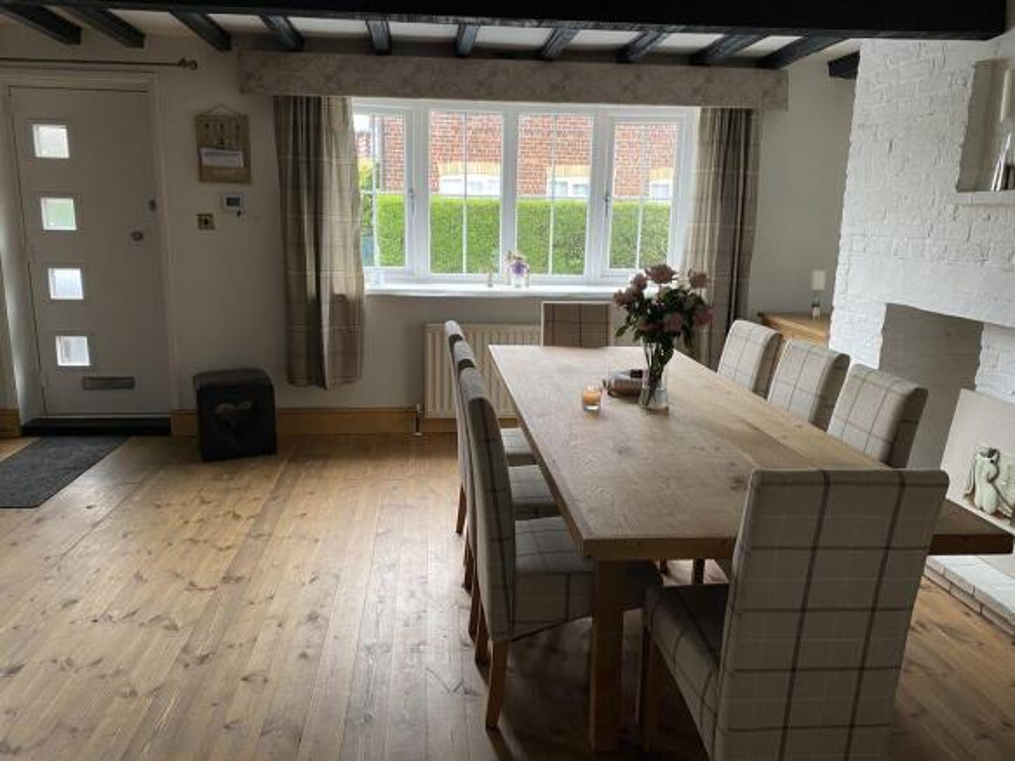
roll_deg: -1.5
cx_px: 508
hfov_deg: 67.3
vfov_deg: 53.0
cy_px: 380
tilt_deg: -11.4
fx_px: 762
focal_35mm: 26
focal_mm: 4.25
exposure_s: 1/50
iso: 100
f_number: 1.8
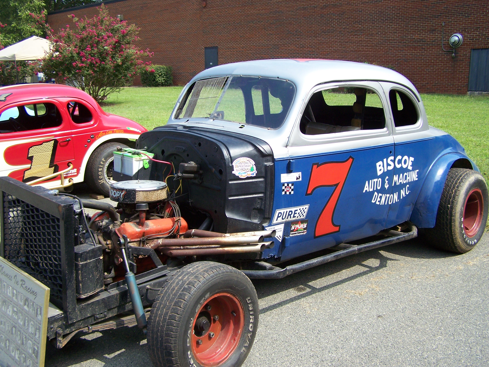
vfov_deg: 37.8
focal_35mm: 38
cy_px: 184
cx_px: 244
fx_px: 537
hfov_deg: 48.9
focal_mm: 6.3
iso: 80
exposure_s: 1/800
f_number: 2.8
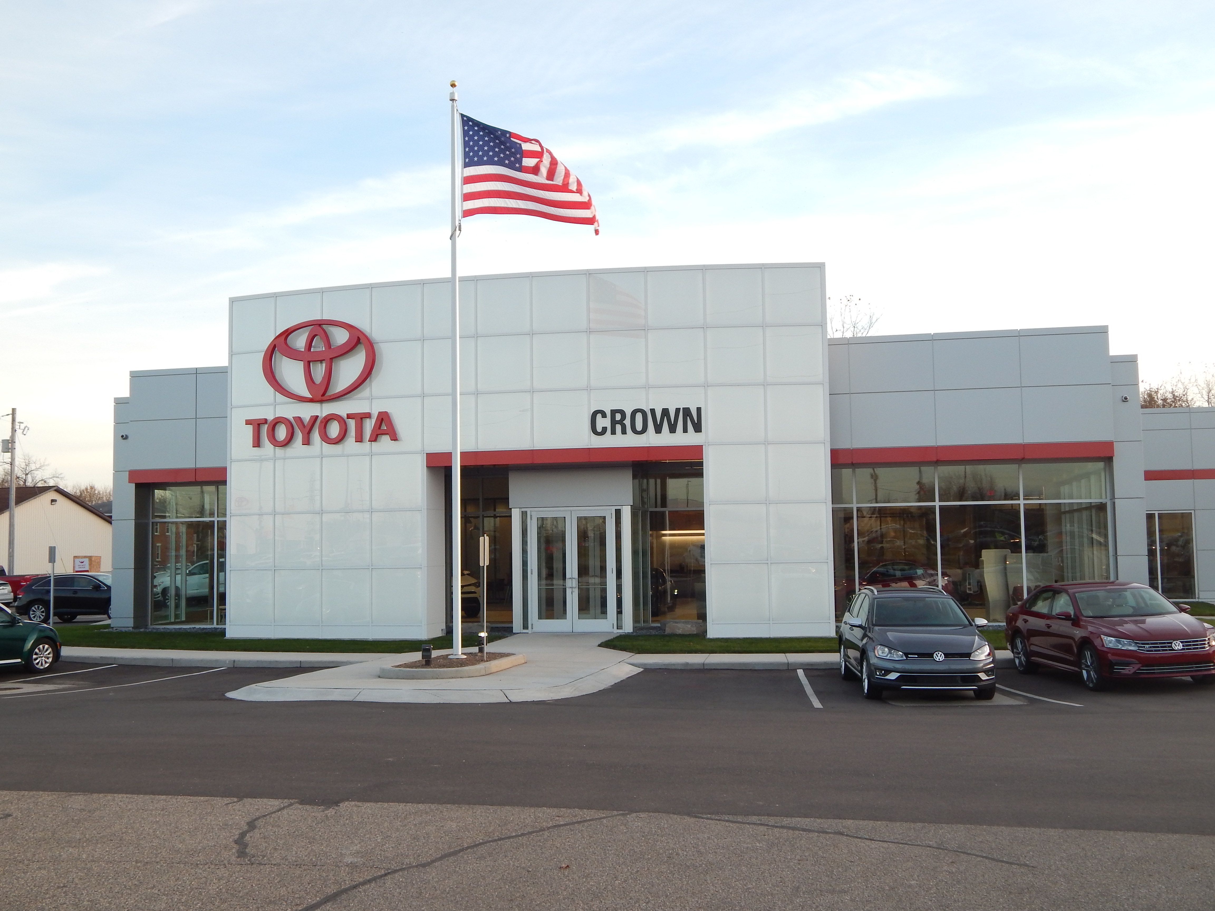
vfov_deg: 37.7
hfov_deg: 49.0
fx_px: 1334
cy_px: 456
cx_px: 608
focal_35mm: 38
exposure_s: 1/200
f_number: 3.4
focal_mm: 6.8
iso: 125
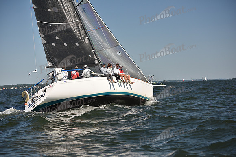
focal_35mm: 92
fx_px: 603
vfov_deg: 14.9
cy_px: 78
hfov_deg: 22.1
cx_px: 118
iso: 250
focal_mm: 92
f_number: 3.5
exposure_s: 1/1600
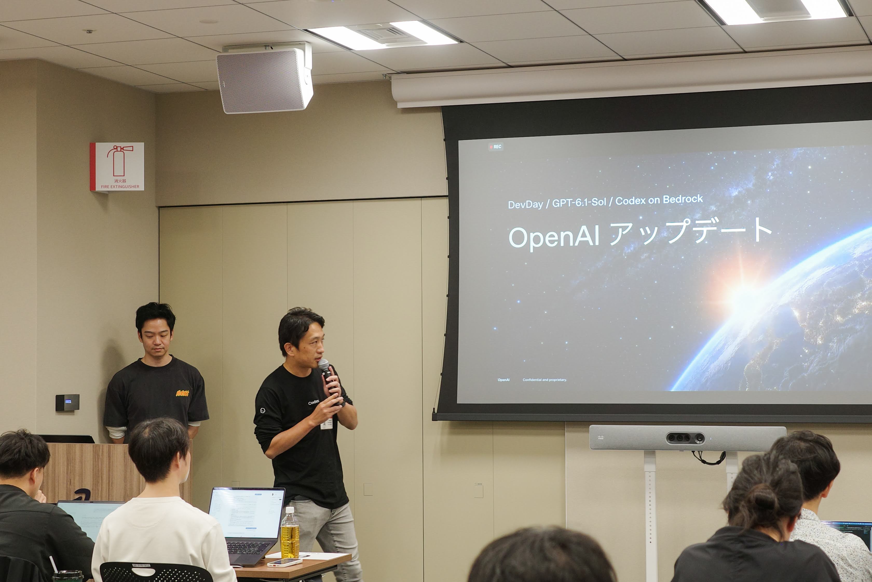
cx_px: 436
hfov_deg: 28.5
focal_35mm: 71
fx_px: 1720
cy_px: 291
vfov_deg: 19.2
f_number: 2.8
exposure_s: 1/40
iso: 320
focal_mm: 26
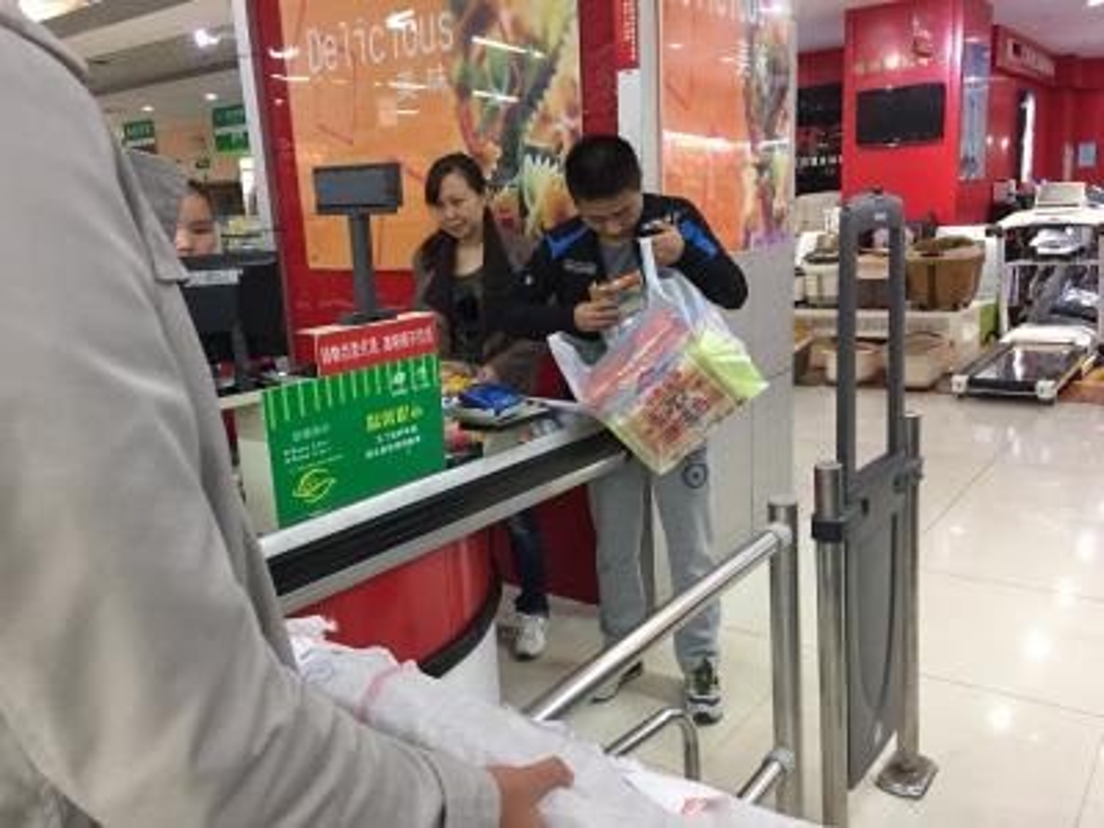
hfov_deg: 61.7
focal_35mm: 29
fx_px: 925
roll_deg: +1.9
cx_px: 552
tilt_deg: -11.4
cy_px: 414
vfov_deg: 48.2
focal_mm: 4.15
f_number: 2.2
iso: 200
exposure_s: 1/33
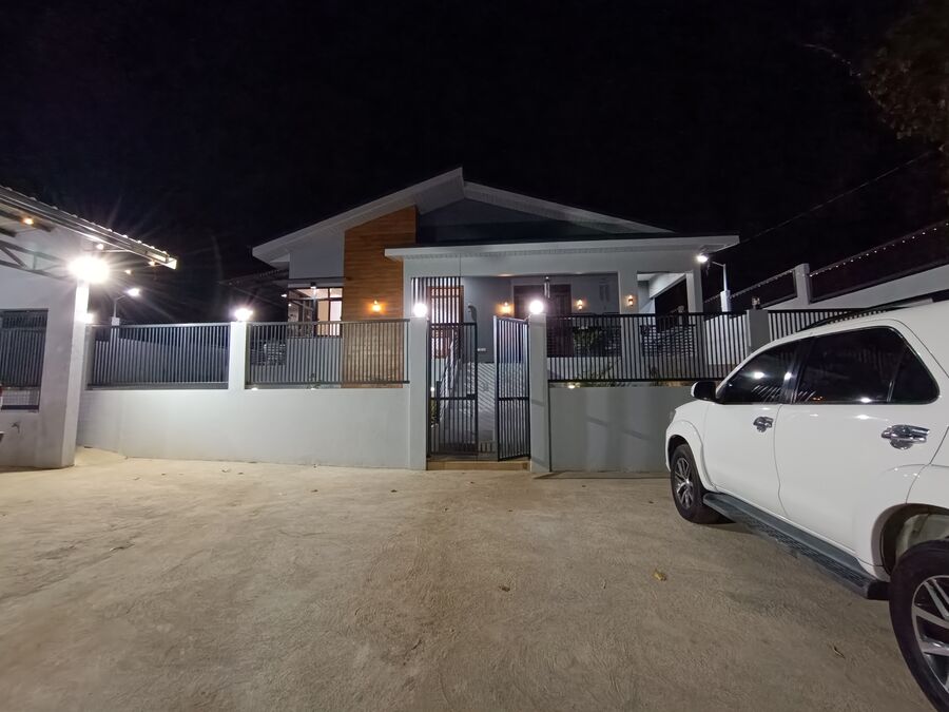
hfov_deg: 94.5
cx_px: 474
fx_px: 439
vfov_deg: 78.1
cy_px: 356
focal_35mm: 16
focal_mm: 1.66
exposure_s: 1/20
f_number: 2.2
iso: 1364
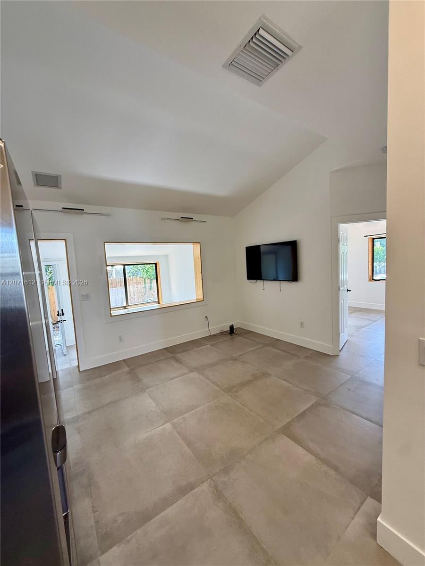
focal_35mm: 14
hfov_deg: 85.7
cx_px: 212
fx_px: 229
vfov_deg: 102.1
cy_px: 283
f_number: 2.2
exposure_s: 1/99
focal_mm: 2.22
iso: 125
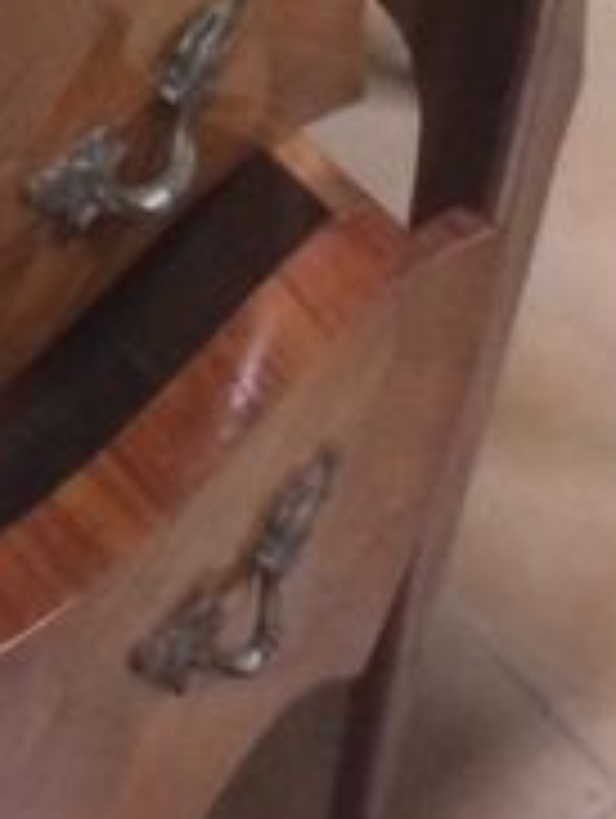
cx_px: 121
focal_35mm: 159
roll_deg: -5.1
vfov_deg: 12.1
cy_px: -166
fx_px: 3764
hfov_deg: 9.3
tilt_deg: -42.5
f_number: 2.2
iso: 320
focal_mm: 4.15
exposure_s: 1/20
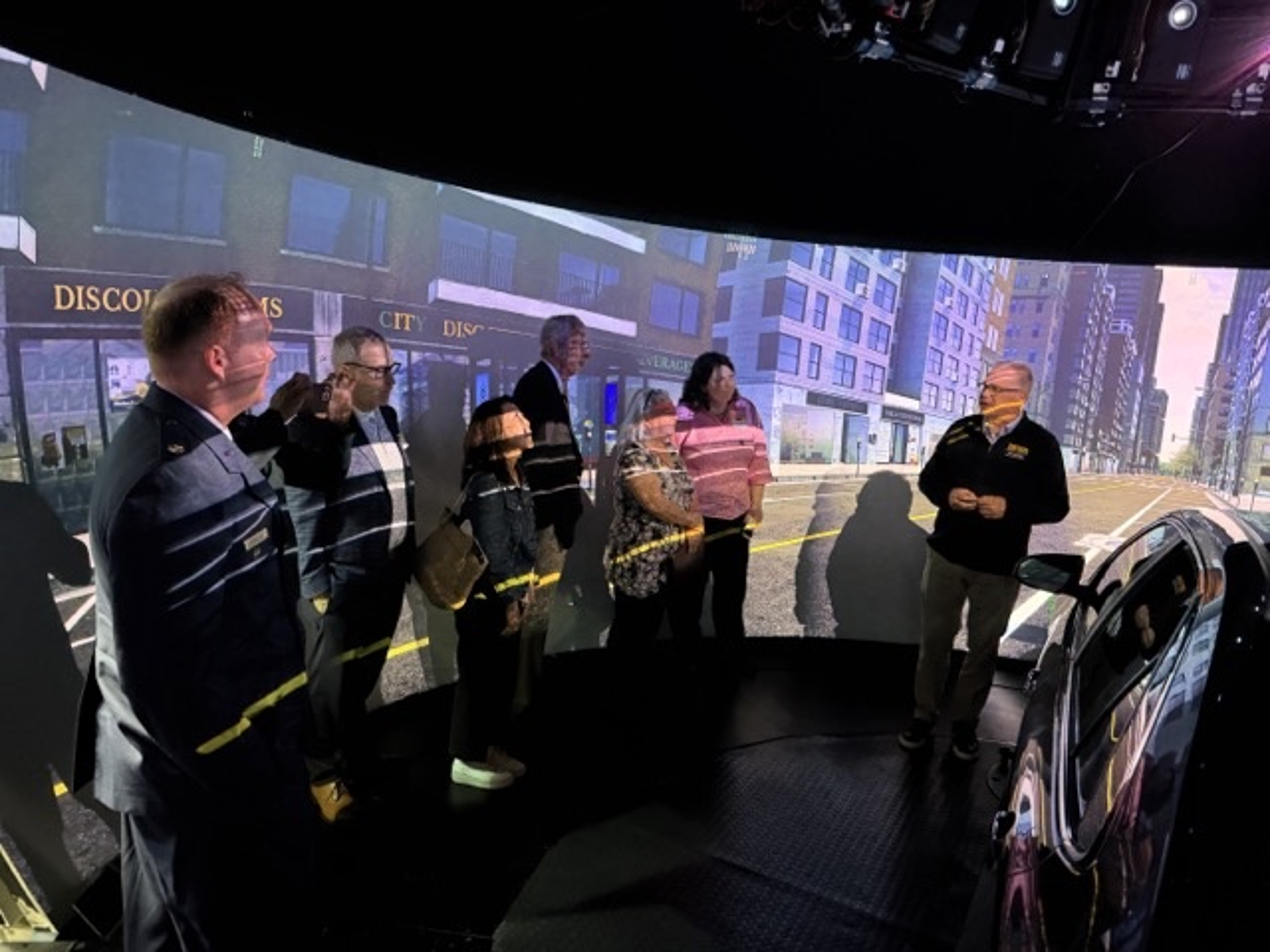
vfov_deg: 56.8
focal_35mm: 24
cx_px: 635
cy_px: 476
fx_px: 881
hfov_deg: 71.6
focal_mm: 6.76
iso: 800
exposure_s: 1/30
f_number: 1.78
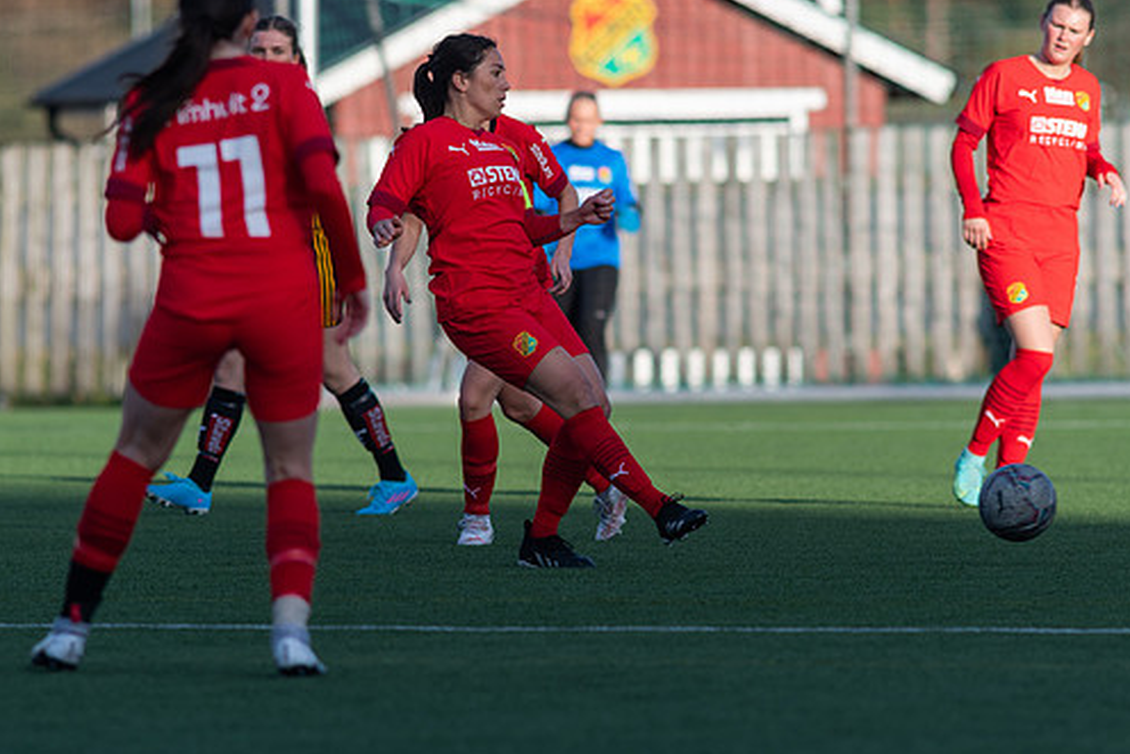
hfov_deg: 3.8
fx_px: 16923
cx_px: 529
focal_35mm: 539
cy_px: 386
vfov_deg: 2.6
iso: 180
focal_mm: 300
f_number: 3.5
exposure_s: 1/1600
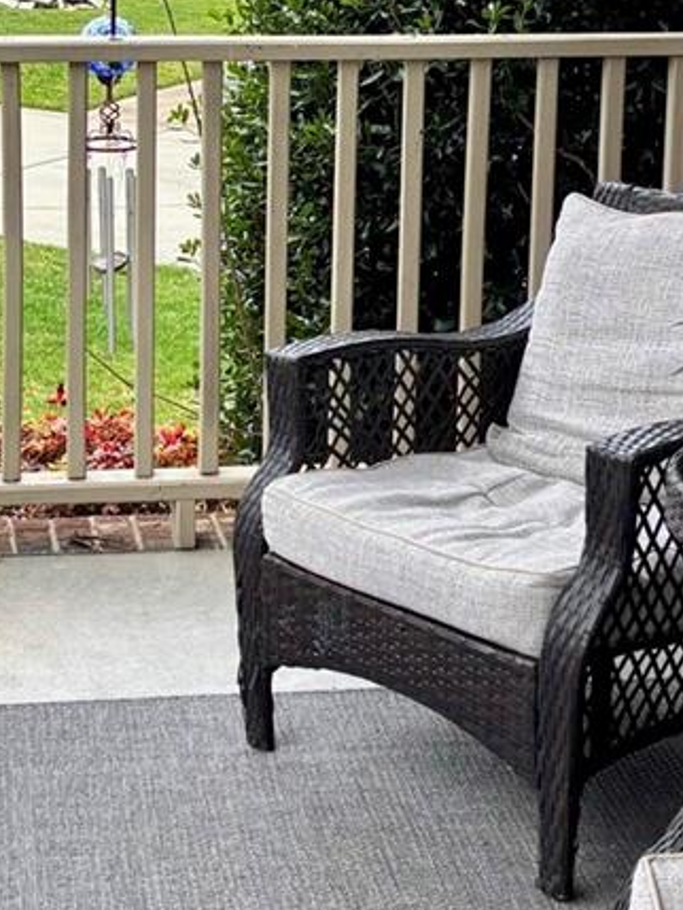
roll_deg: -0.7
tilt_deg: -13.7
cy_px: 214
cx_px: 227
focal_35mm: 93
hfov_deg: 15.9
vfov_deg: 20.9
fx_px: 2445
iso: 50
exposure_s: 1/321
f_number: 1.6
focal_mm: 5.96
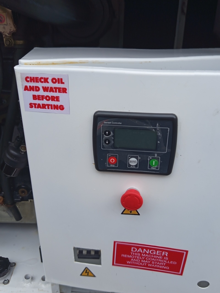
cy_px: 146
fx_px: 263
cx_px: 110
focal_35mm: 31
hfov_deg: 45.4
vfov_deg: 58.4
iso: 50
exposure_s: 1/391
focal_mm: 5.24
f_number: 1.7
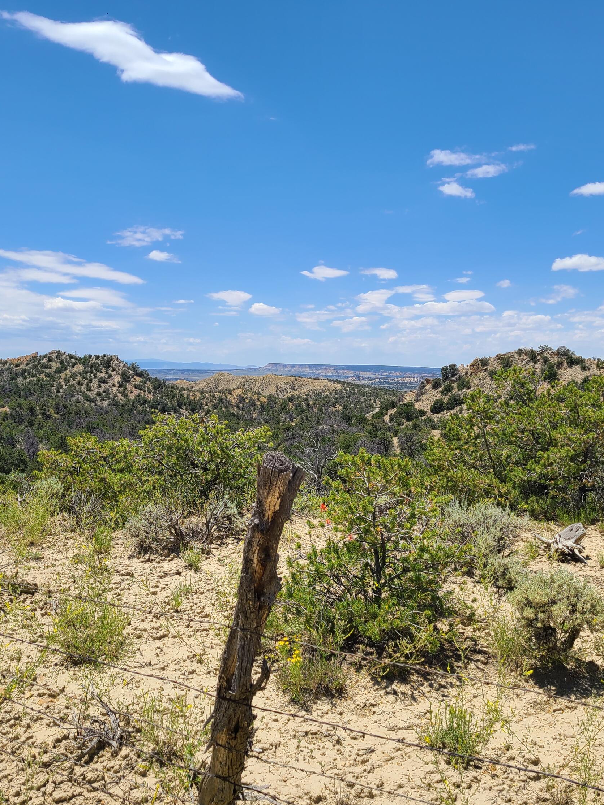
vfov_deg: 52.6
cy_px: 404
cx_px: 304
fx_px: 815
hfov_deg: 40.7
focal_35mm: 35
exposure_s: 1/2723
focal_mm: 5.4
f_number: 1.8
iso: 40
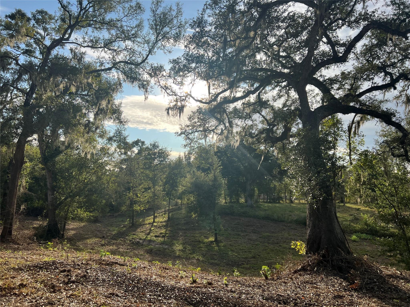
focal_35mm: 26
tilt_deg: +7.8
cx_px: 205
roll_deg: -1.1
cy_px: 154
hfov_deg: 67.3
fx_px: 308
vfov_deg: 53.1
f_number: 1.5
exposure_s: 1/4444
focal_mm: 5.7
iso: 50
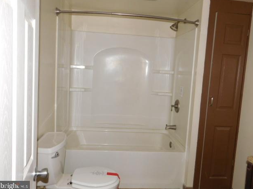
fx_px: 212
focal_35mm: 29
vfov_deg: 48.2
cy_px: 93
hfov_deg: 61.7
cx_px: 129
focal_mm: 4.9
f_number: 3.2
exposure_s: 1/30
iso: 200
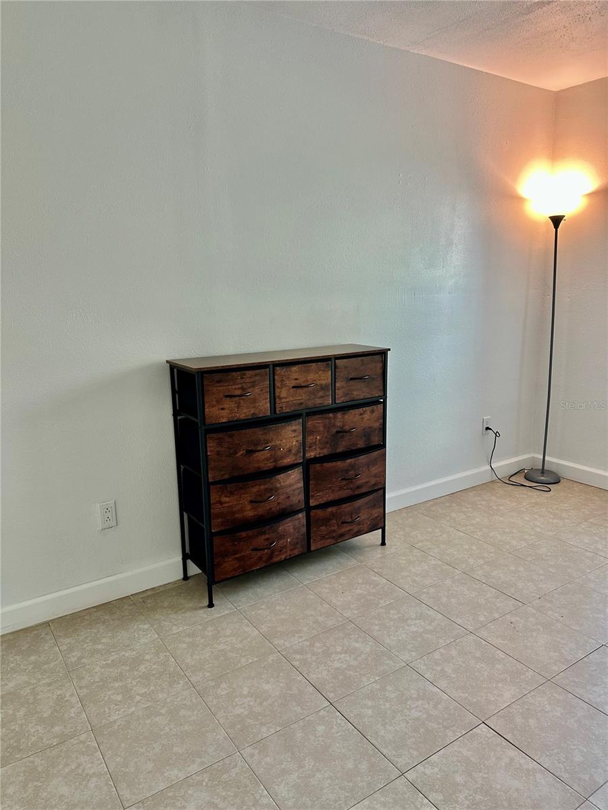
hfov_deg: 56.8
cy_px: 405
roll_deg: +0.3
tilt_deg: -12.5
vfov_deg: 71.6
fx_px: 562
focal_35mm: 24
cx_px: 304
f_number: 1.78
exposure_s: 1/120
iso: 160
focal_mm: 6.86
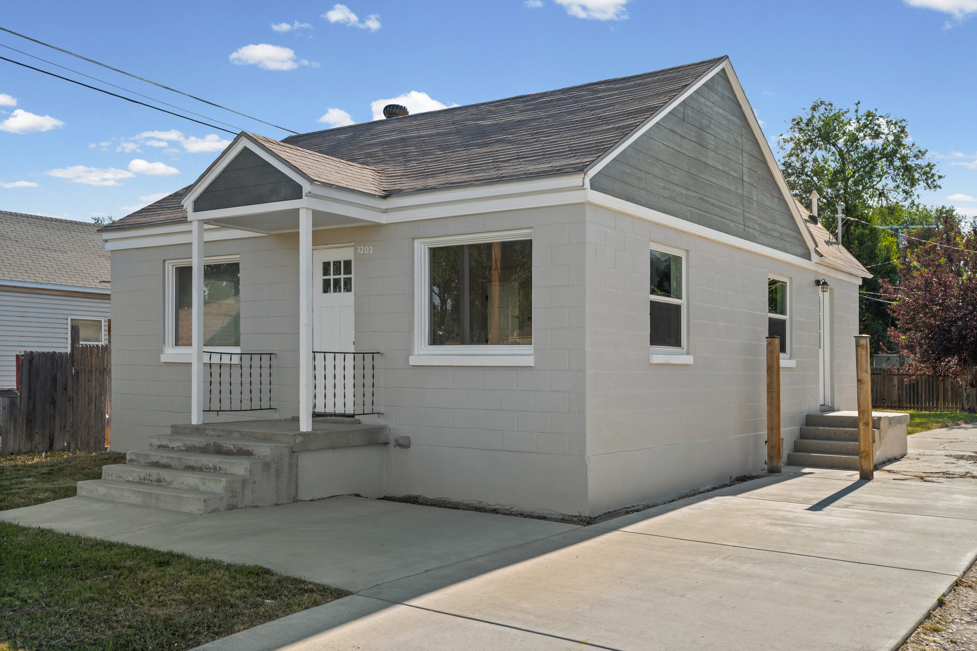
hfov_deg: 54.4
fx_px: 950
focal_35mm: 35
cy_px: 326
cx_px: 488
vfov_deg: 37.8
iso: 250
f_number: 9
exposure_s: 1/80
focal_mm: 35
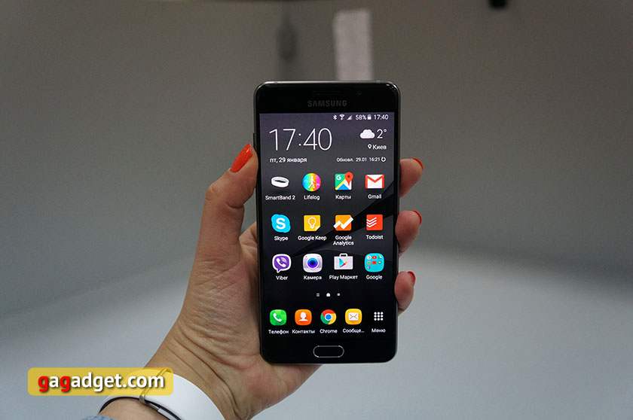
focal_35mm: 38
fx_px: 659
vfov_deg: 35.4
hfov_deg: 51.3
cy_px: 210
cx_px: 316
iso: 1000
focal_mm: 25
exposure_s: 1/160
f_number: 4
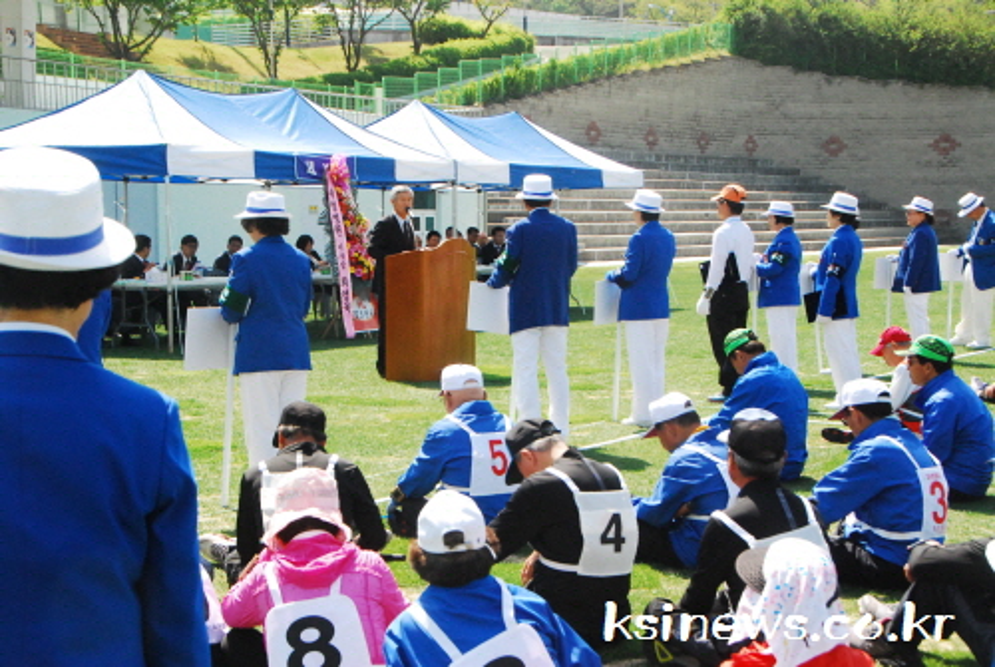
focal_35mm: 66
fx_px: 1827
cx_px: 498
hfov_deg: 30.5
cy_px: 334
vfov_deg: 20.7
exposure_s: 1/1000
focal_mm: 44
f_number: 9
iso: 1600
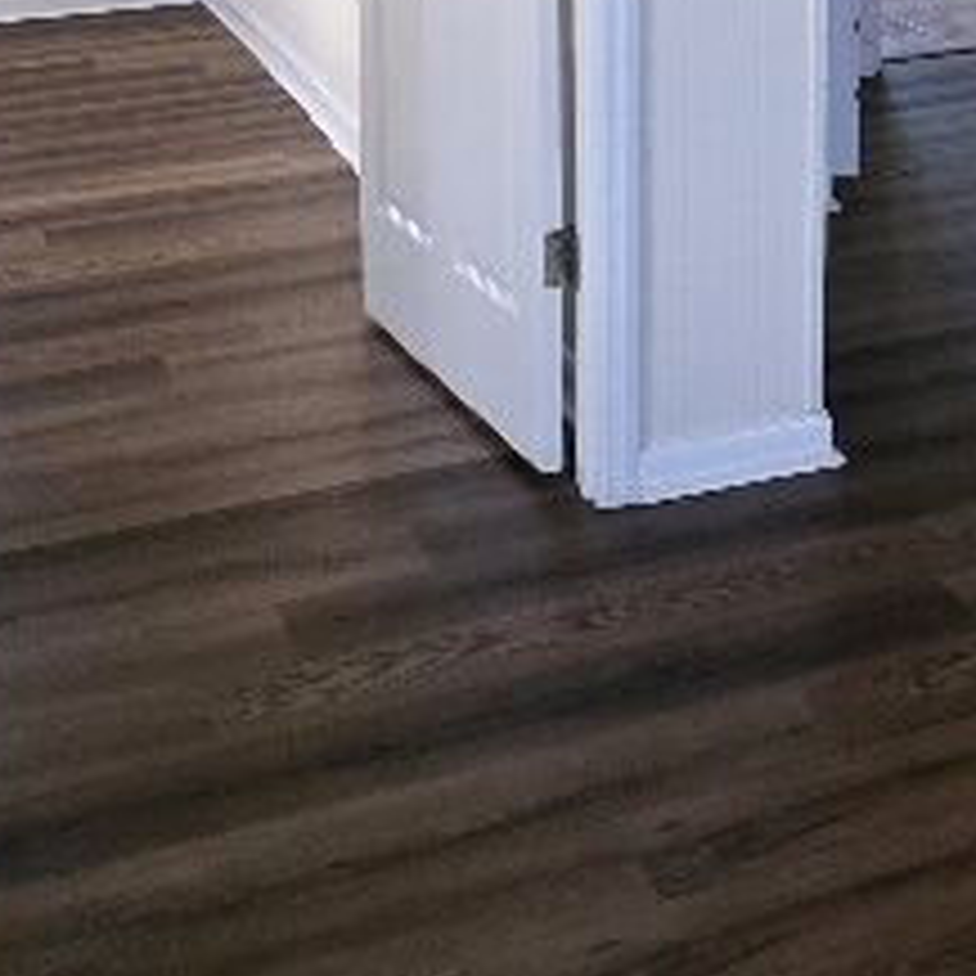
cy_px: -355
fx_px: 2392
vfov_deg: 20.6
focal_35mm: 75
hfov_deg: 21.5
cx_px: 1142
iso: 2000
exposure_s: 1/120
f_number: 1.7
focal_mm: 6.3
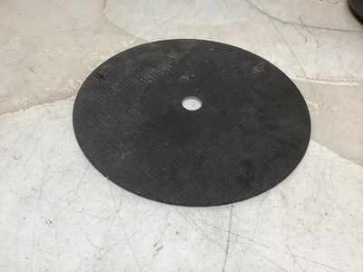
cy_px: 136
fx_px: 325
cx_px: 182
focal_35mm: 31
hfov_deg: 58.4
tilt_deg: -49.0
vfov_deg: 45.4
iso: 64
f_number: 2.4
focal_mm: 3.3
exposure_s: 1/120
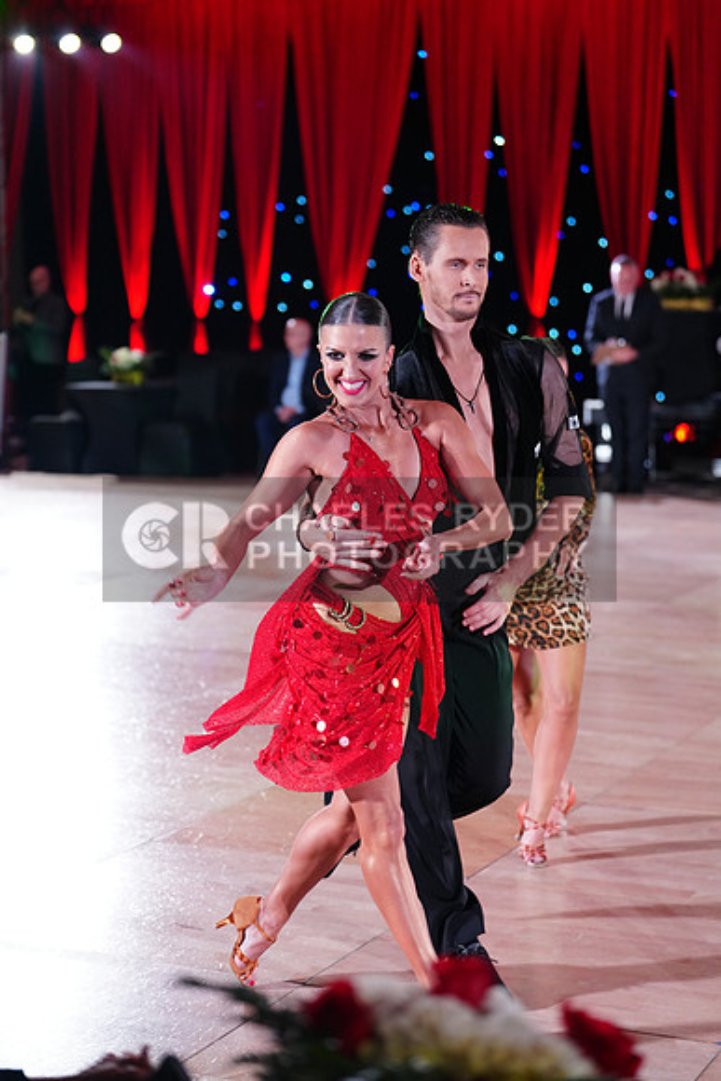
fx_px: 2101
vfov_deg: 28.8
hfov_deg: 19.5
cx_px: 360
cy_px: 540
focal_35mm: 70
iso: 2500
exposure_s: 1/320
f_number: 2.8
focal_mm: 70
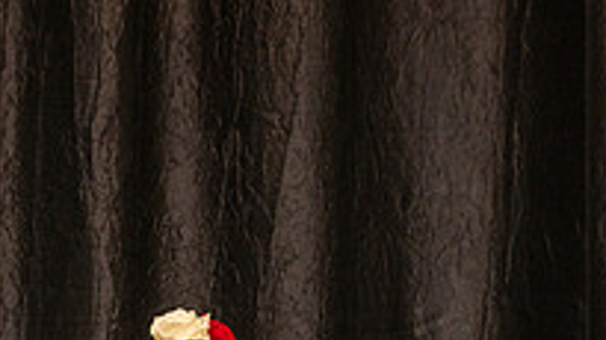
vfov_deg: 12.0
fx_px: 1526
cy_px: 548
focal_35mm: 95
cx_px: 103
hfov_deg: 22.1
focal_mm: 32
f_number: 4
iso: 800
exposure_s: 1/200
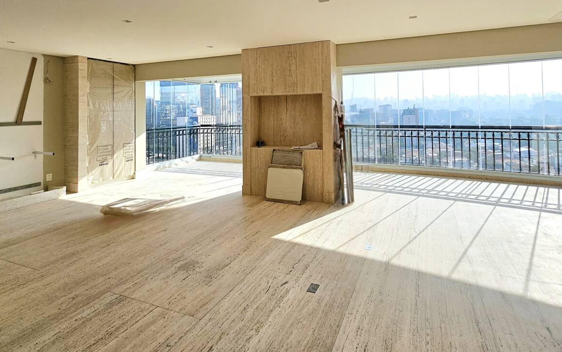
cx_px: 302
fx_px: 260
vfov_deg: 65.6
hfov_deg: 94.2
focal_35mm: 17
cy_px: 108
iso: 50
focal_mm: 2.2
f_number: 2.2
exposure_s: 1/5000
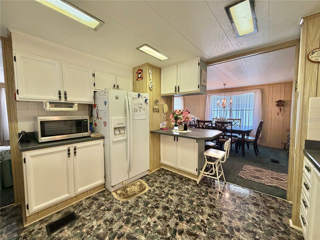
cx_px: 160
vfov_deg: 85.7
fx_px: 129
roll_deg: +0.9
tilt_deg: -3.3
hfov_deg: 102.1
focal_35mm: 14
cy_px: 120
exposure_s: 1/60
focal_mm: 2.22
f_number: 2.2
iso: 200
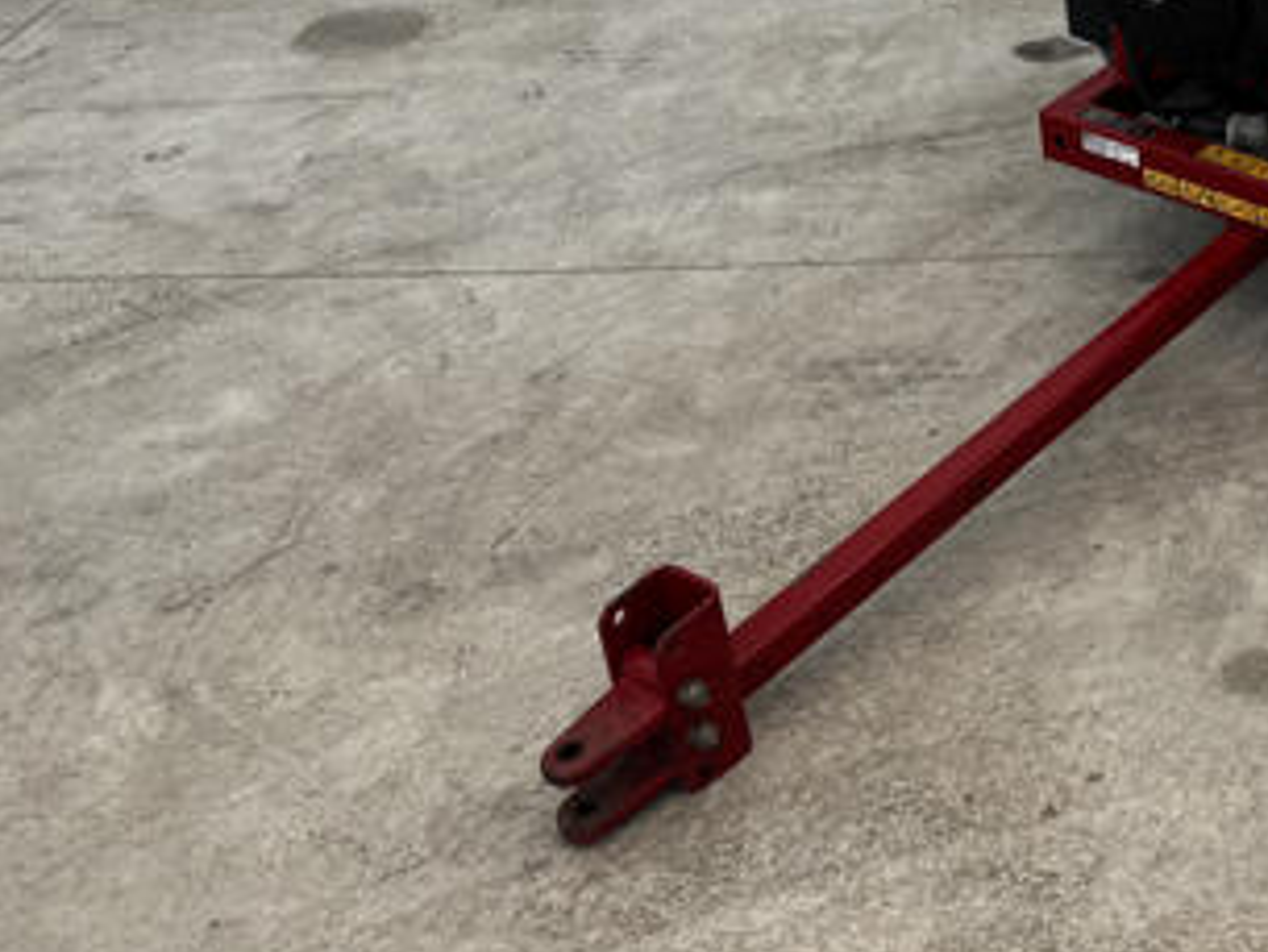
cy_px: -237
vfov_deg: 21.4
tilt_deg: -18.2
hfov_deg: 27.8
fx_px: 2309
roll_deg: -0.3
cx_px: 1422
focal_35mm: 63
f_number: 1.78
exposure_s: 1/209
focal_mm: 6.76
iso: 64
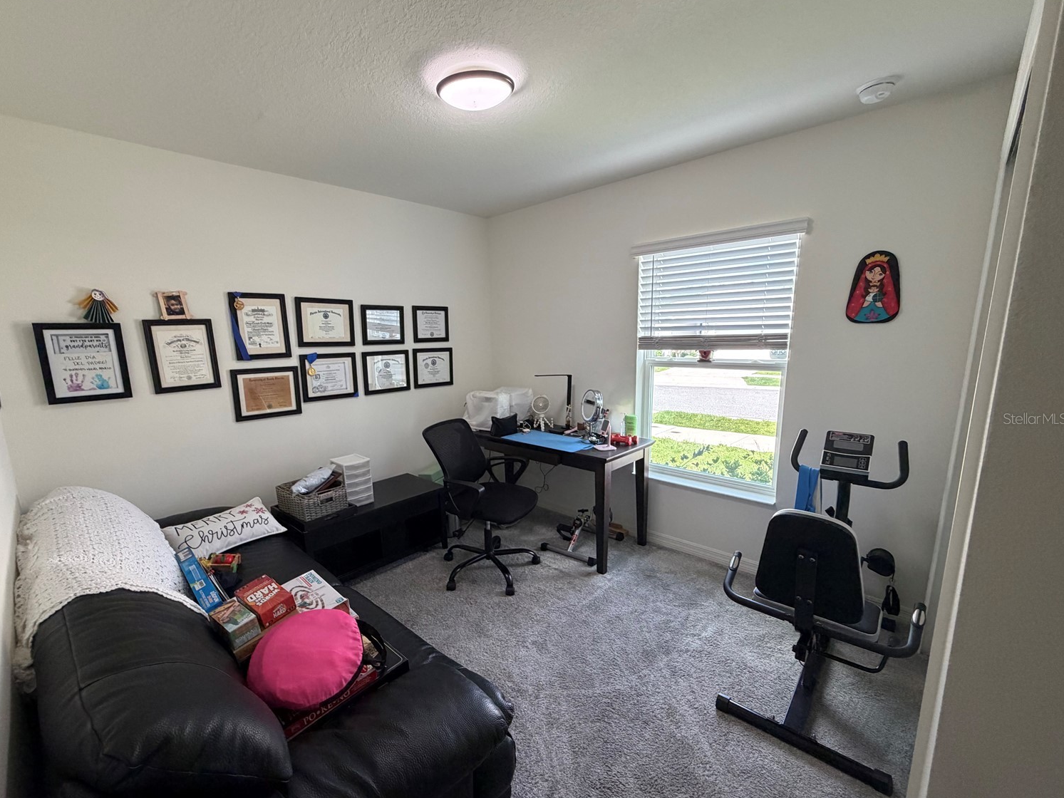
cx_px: 500
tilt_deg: -10.2
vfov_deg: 81.7
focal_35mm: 15
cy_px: 418
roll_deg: +2.6
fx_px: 461
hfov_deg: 98.1
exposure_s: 1/121
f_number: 2.2
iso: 320
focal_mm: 2.22
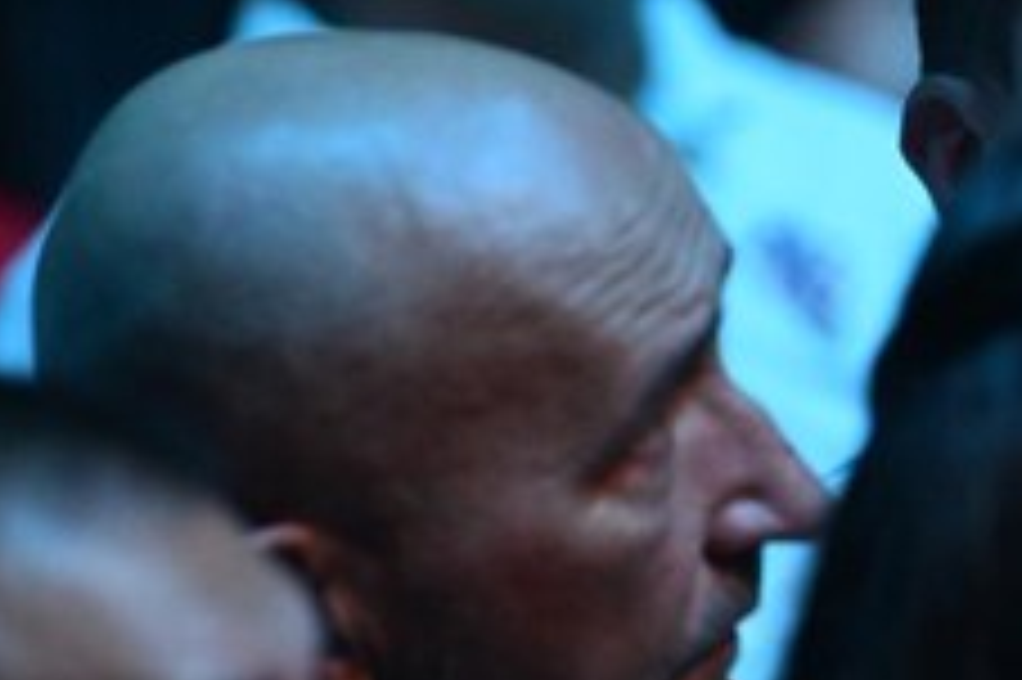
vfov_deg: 1.9
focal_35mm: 723
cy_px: 164
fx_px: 20510
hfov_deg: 2.9
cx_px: 1072
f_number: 2.8
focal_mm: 185
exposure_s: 1/320
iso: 3200
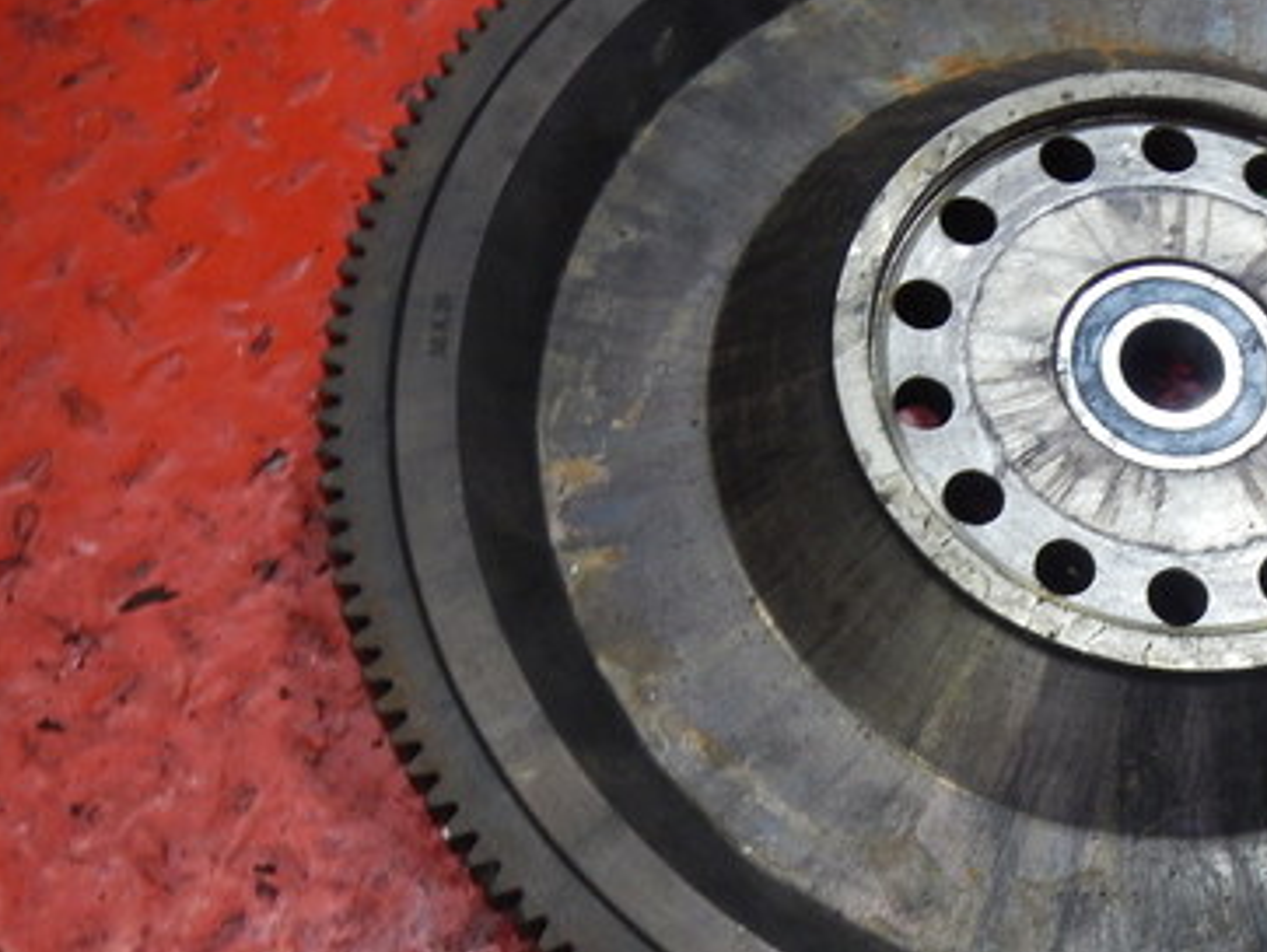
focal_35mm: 53
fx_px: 1941
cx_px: 1088
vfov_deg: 27.5
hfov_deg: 34.5
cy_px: 588
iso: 400
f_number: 3.9
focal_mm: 5.5
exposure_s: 1/30
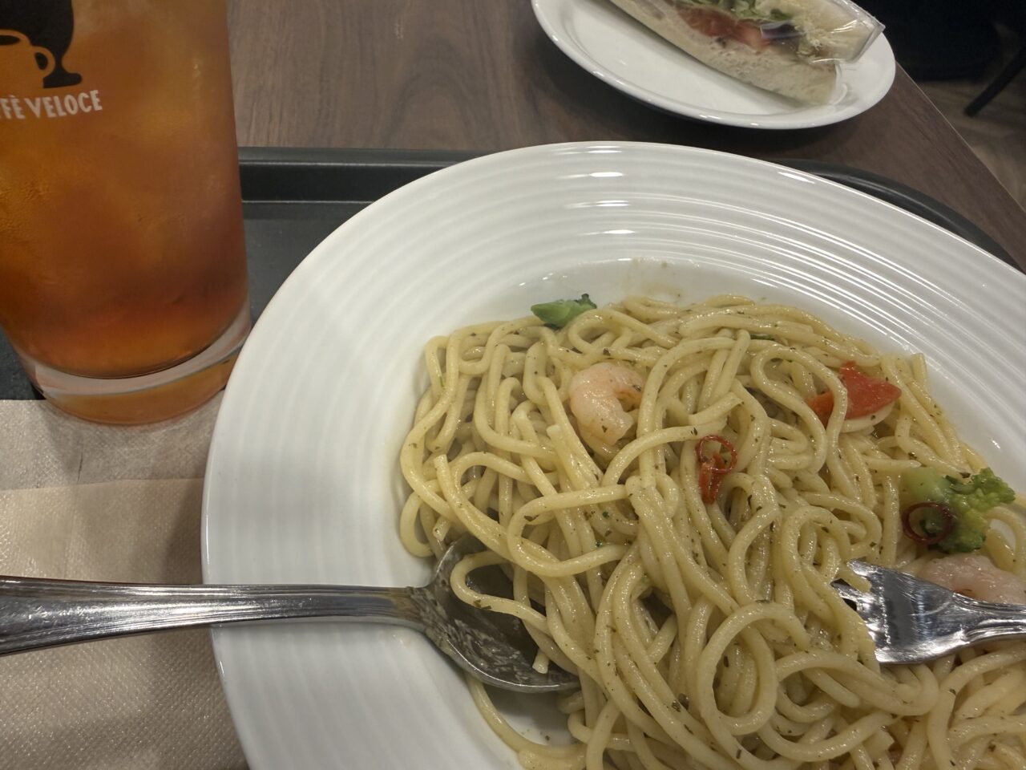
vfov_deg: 56.8
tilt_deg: -52.6
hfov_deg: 71.6
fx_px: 711
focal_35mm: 24
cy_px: 385
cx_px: 513
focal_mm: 2.22
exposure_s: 1/100
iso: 160
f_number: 2.2
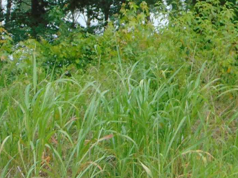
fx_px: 749
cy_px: 25
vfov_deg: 13.5
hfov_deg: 17.9
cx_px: 186
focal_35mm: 109
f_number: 3
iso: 80
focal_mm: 4.5
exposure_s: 1/400
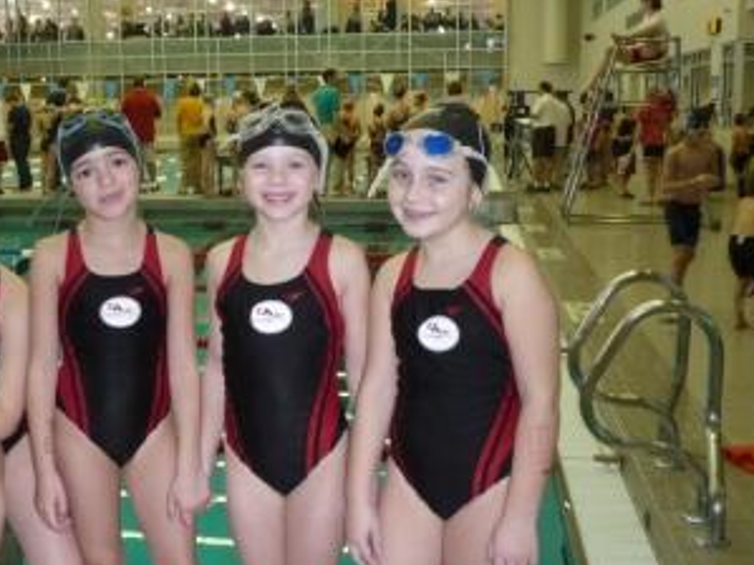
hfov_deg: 39.3
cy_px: 255
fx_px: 1045
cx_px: 267
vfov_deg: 30.2
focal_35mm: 48
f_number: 3.5
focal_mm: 5.3
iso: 250
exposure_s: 1/30
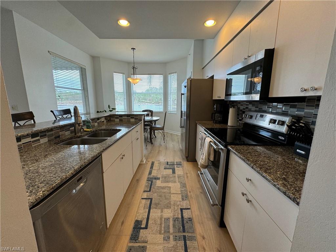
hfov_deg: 102.1
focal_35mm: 14
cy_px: 126
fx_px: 136
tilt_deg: -10.0
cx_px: 168
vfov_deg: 85.7
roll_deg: +0.4
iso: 100
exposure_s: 1/120
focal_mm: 2.22
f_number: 2.2
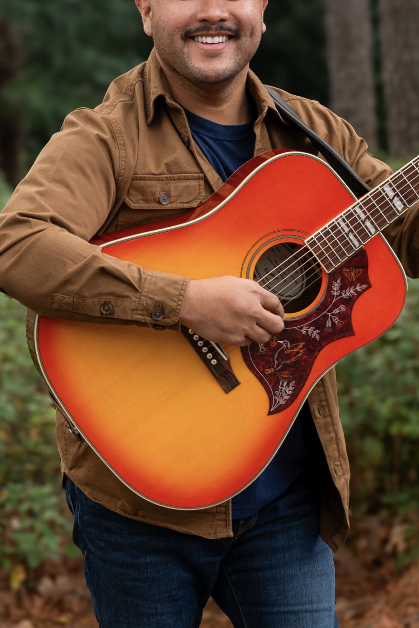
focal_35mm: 120
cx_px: 268
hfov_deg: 11.4
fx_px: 2093
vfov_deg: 17.1
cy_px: 346
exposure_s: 1/250
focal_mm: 50
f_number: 4
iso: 320
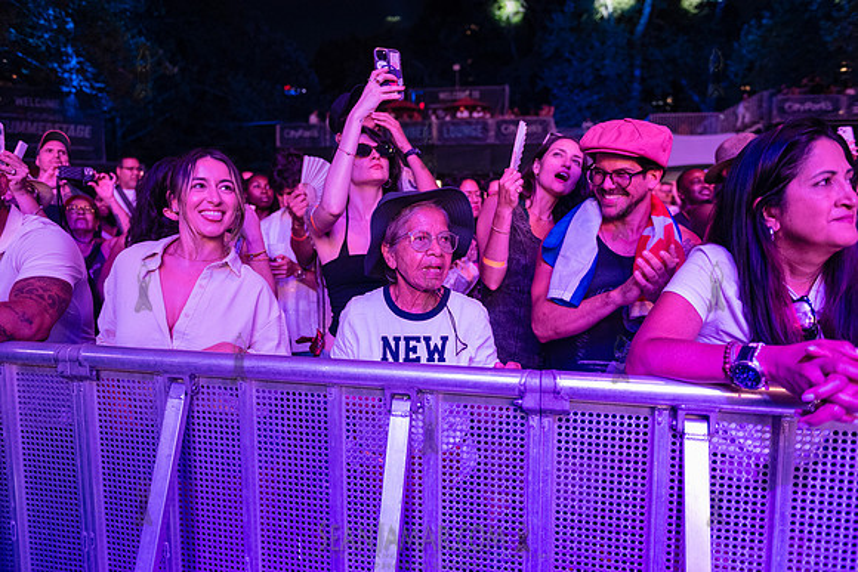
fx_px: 644
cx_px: 429
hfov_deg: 67.4
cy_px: 286
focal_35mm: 27
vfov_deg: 48.0
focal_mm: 27
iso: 4000
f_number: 2.8
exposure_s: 1/200
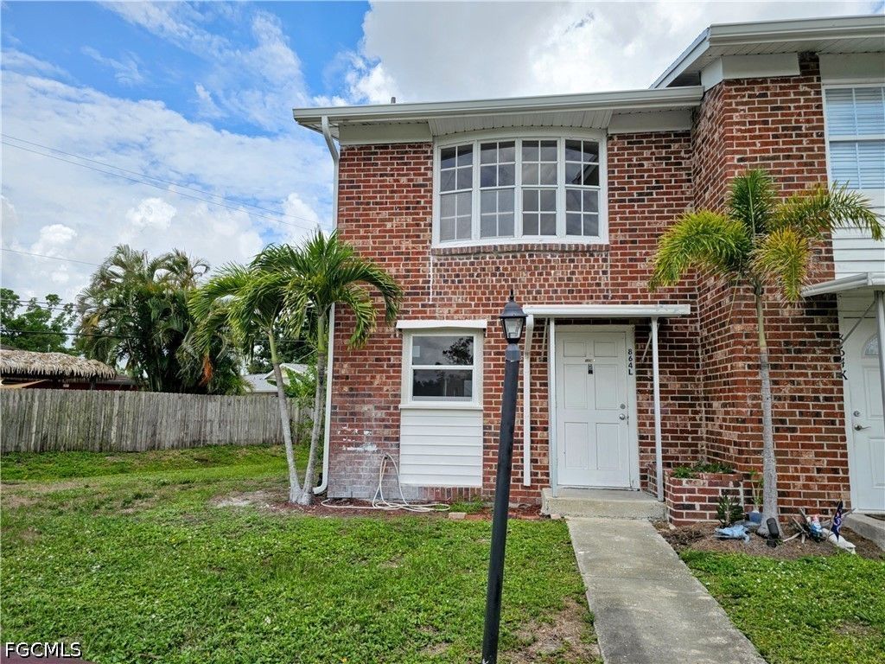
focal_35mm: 23
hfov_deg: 73.9
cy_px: 332
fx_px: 588
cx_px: 442
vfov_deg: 58.9
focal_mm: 6.3
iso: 10
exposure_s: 1/904
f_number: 1.7
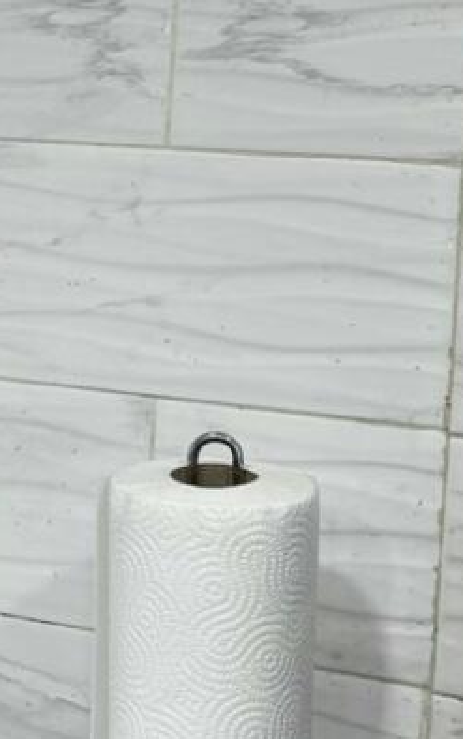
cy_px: 313
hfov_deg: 9.5
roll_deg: -1.4
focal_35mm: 129
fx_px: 2599
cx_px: -472
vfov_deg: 16.2
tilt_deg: -7.8
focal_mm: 6.76
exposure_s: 1/120
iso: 100
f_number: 1.78
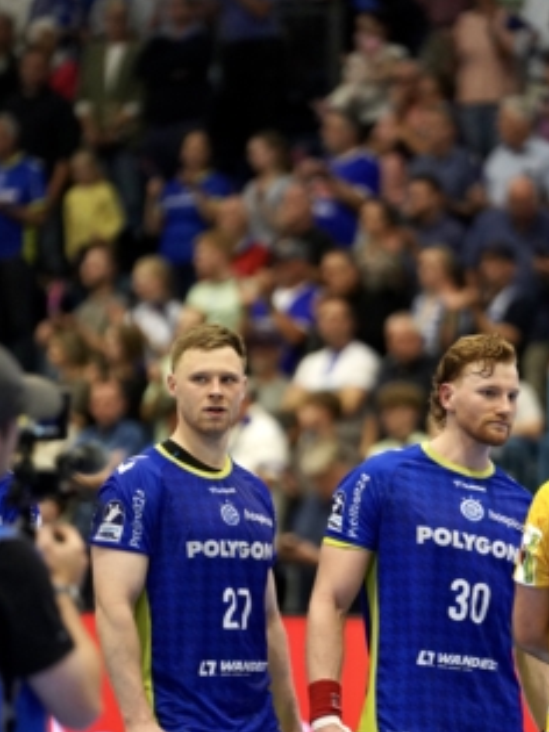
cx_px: 362
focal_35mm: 305
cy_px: 490
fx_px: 6454
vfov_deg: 6.5
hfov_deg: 4.9
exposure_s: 1/1600
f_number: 2.8
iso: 6400
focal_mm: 200
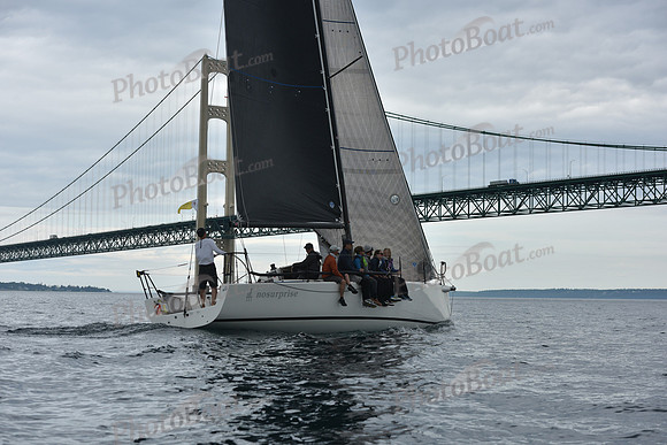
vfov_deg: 19.5
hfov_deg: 28.8
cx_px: 334
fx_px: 1297
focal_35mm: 70
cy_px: 222
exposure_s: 1/800
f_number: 7.1
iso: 250
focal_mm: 70
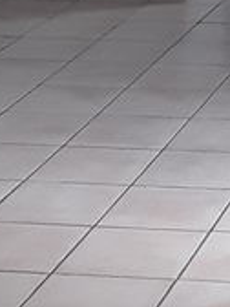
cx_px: 336
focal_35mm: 161
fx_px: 1426
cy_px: 214
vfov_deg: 12.3
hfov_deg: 9.0
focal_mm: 2.91
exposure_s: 1/120
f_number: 1.9
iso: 64
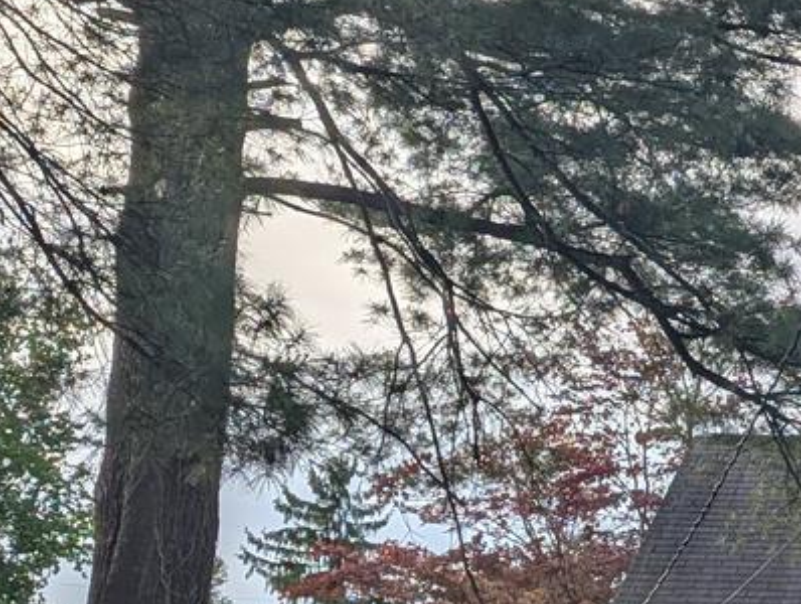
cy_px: 556
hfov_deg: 13.9
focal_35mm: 123
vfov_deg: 12.0
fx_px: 2851
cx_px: 1534
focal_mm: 6.81
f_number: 1.85
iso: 48
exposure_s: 1/1287
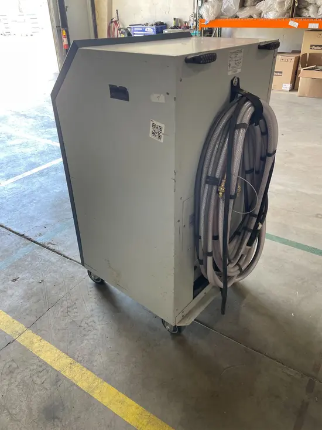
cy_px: 215
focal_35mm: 26
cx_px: 161
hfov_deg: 53.1
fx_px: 322
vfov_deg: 67.3
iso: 125
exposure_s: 1/108
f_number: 1.6
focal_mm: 4.2
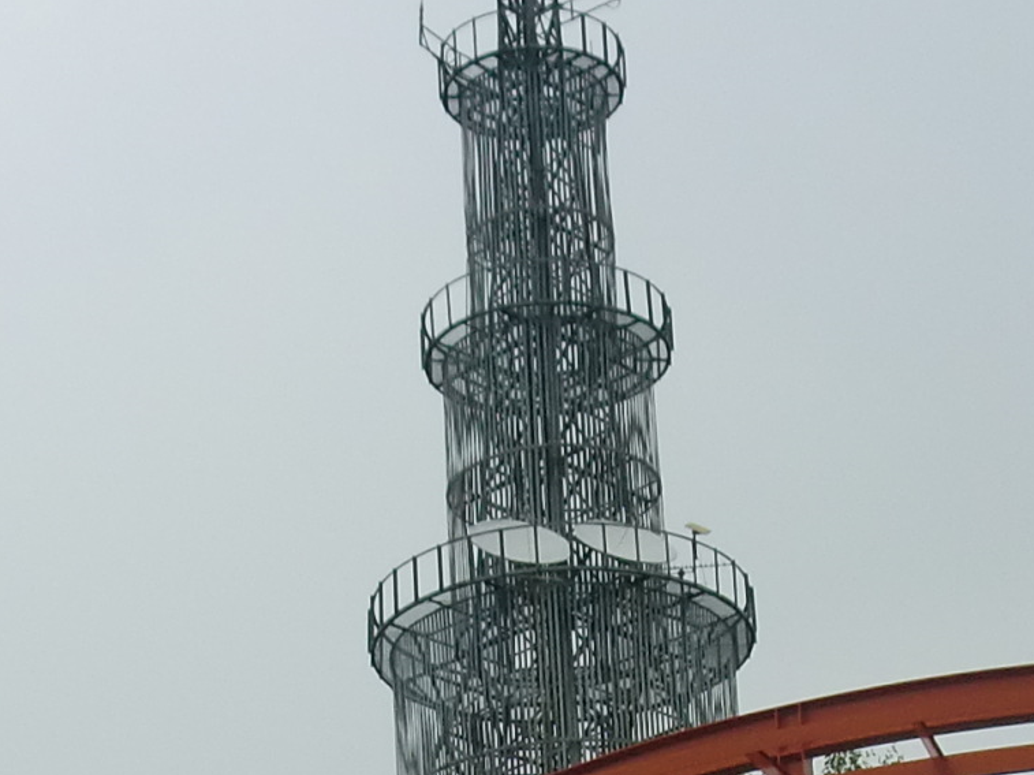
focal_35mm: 151
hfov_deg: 13.1
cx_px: 649
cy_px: 1132
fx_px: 4508
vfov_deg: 9.6
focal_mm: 6.3
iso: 64
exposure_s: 1/320
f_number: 3.1
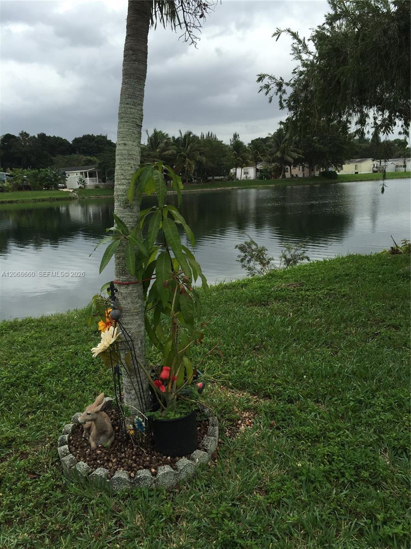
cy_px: 274
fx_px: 459
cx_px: 206
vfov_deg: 61.7
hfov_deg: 48.2
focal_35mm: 29
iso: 32
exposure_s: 1/860
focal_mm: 4.15
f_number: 2.2
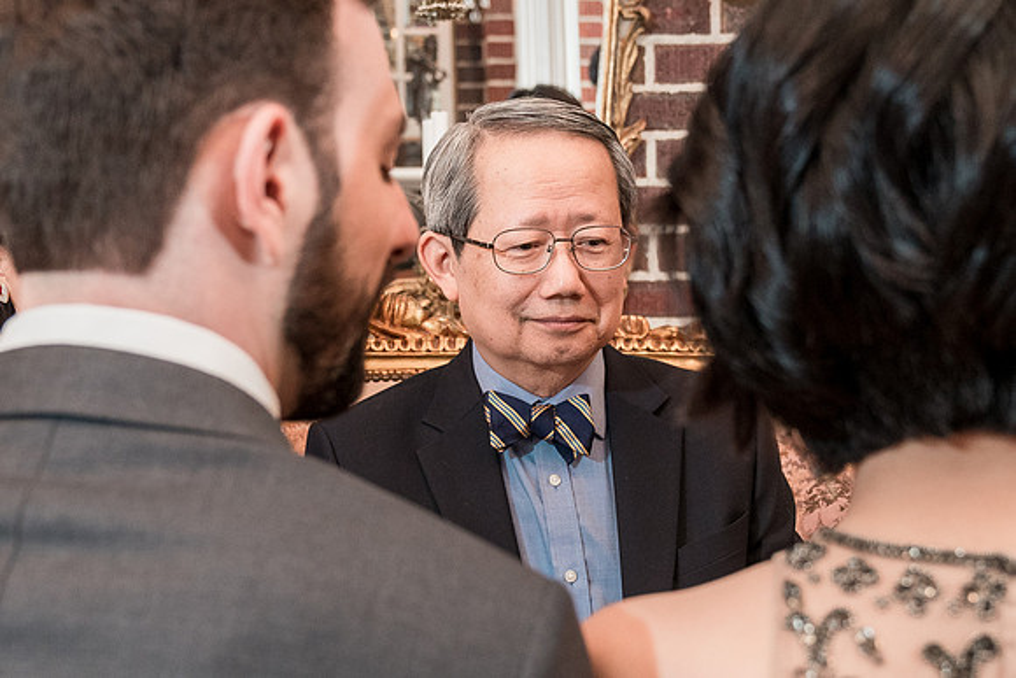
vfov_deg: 19.8
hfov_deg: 29.4
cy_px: 491
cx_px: 589
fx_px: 1932
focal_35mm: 68
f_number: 4
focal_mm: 35
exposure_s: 1/200
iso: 2000
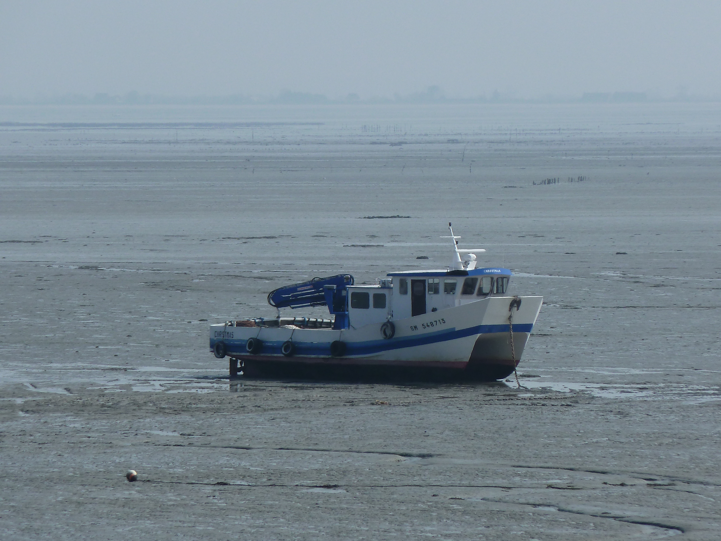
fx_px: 8311
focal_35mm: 399
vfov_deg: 3.7
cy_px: 270
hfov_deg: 5.0
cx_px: 360
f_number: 5.6
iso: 80
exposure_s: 1/640
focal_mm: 49.2
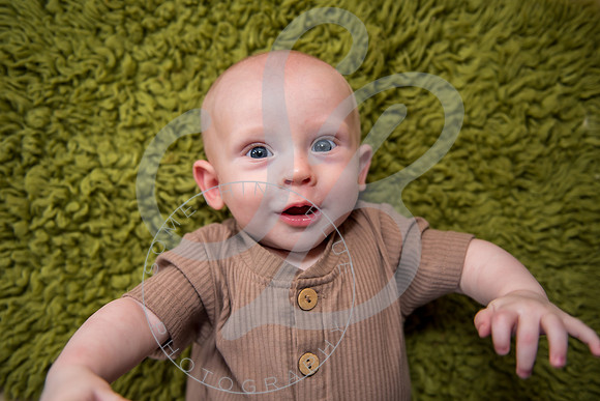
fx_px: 605
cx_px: 300
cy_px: 200
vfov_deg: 36.6
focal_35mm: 36
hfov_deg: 52.7
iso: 200
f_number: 2.8
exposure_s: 1/125
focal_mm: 32
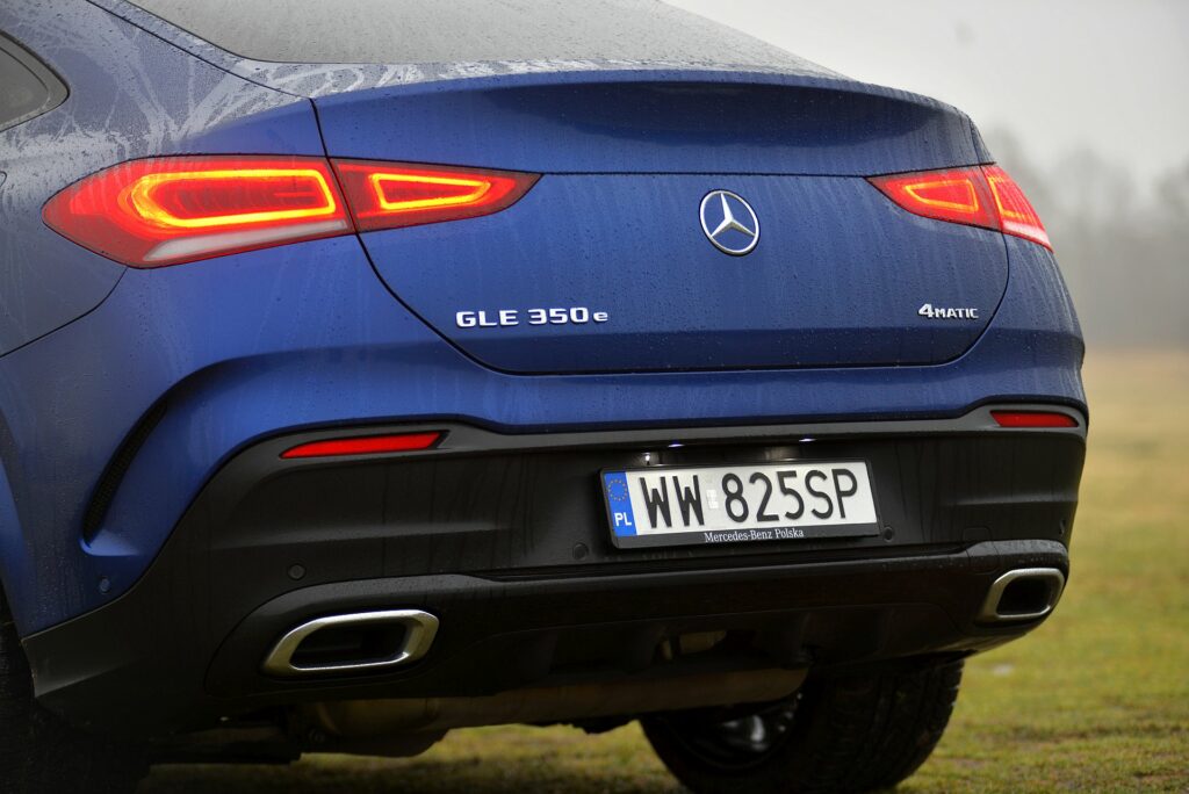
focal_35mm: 112
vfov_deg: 12.2
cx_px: 594
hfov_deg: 18.3
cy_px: 397
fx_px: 3701
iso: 200
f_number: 2.8
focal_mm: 112
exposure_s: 1/60
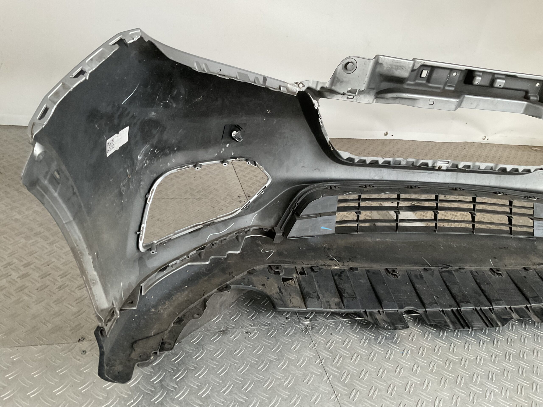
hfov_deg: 61.7
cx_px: 272
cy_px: 204
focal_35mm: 29
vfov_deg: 48.2
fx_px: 455
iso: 250
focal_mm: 3
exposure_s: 1/60
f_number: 1.8
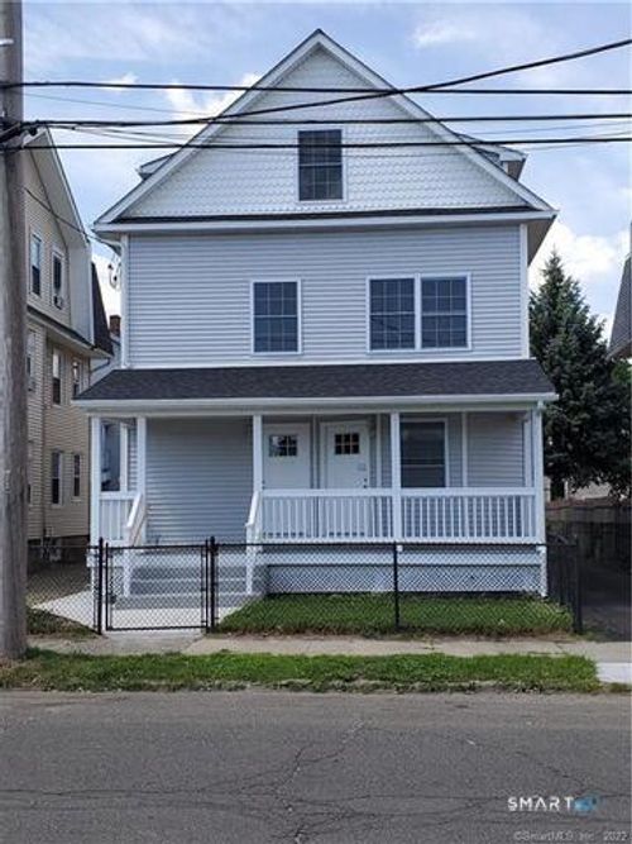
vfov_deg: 67.3
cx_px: 316
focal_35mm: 26
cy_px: 422
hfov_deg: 53.0
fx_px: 633
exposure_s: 1/947
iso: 50
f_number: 2.4
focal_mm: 4.3
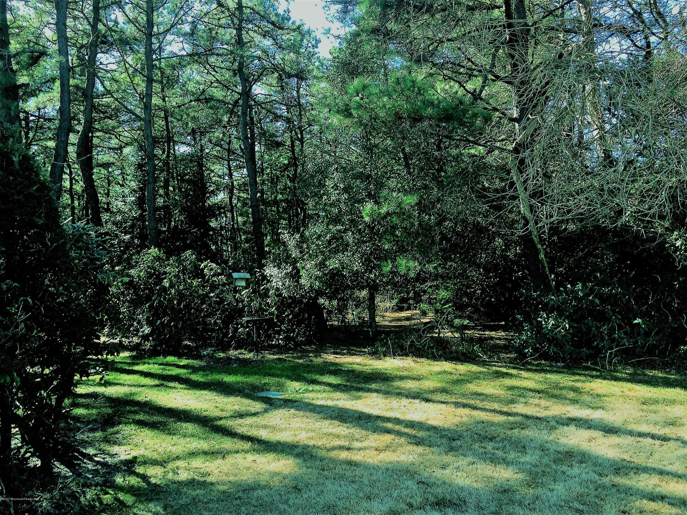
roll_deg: +1.4
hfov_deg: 61.7
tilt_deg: +0.1
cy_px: 258
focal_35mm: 29
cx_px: 344
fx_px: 576
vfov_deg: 48.2
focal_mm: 4.15
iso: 32
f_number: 2.2
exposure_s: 1/192
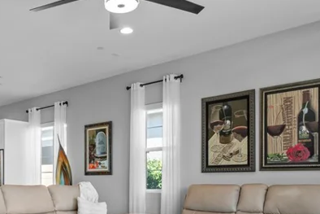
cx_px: 92
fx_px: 347
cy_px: 207
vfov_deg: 31.9
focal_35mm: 39
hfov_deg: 48.2
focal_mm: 10
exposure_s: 1/1.67
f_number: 9
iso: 100
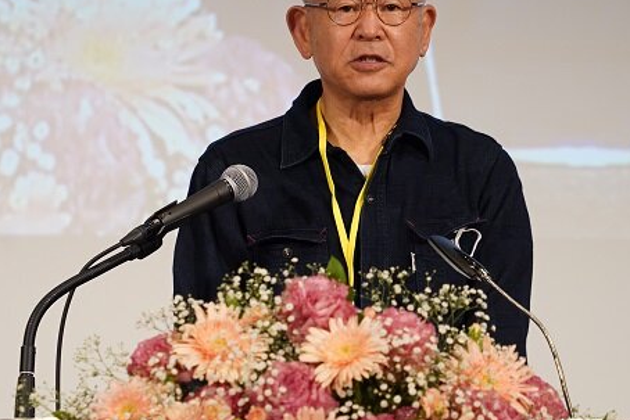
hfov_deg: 10.7
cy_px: 174
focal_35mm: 192
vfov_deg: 7.2
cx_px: 367
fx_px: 3361
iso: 2500
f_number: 5
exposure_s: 1/250
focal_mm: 145
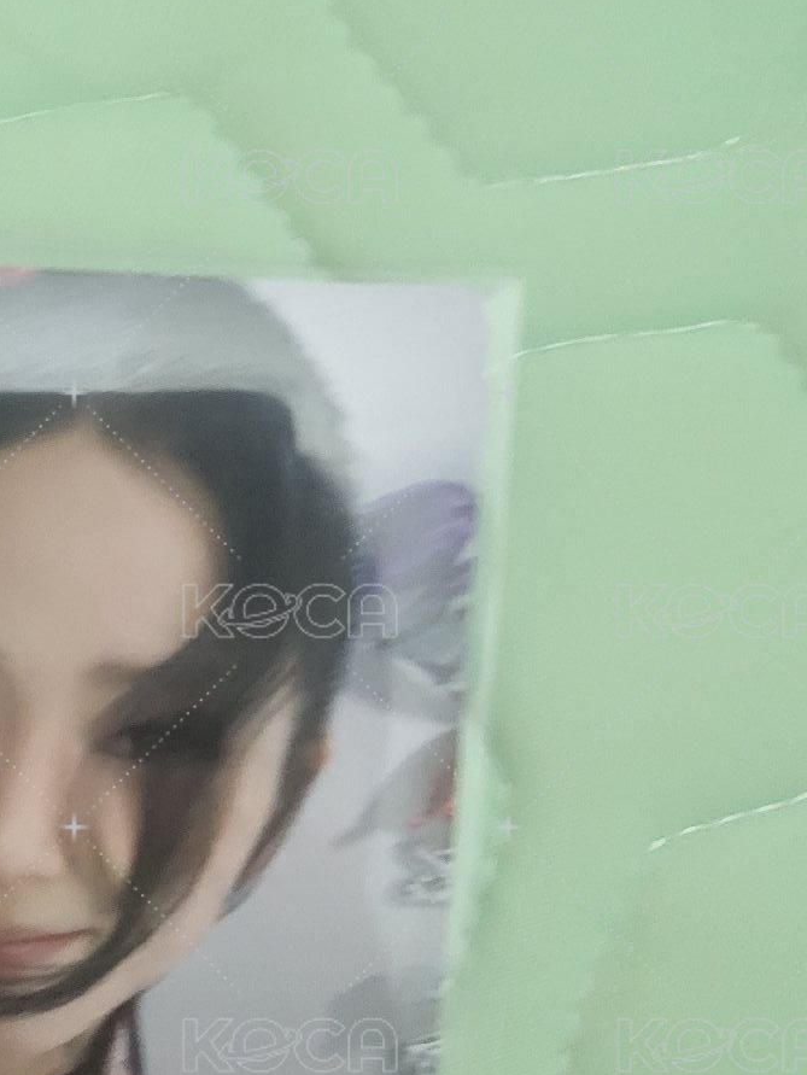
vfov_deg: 34.1
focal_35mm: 56
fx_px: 1739
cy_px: 682
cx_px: 74
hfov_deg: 25.3
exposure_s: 1/24
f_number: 1.8
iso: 640
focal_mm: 5.4
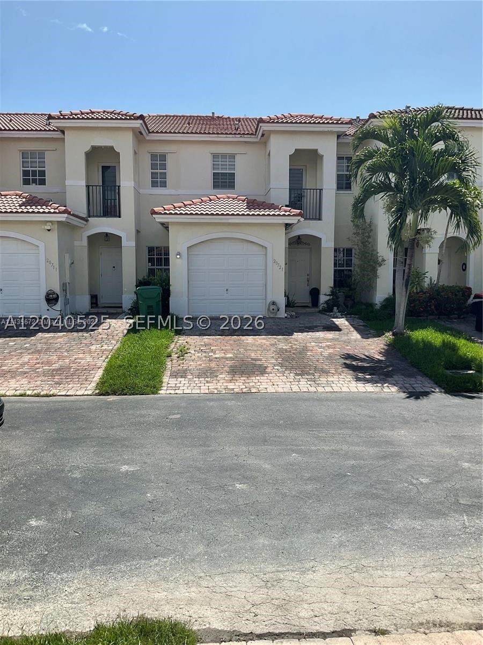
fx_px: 540
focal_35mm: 29
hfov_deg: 48.2
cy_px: 322
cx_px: 242
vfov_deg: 61.7
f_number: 1.8
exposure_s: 1/2227
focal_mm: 3
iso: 16
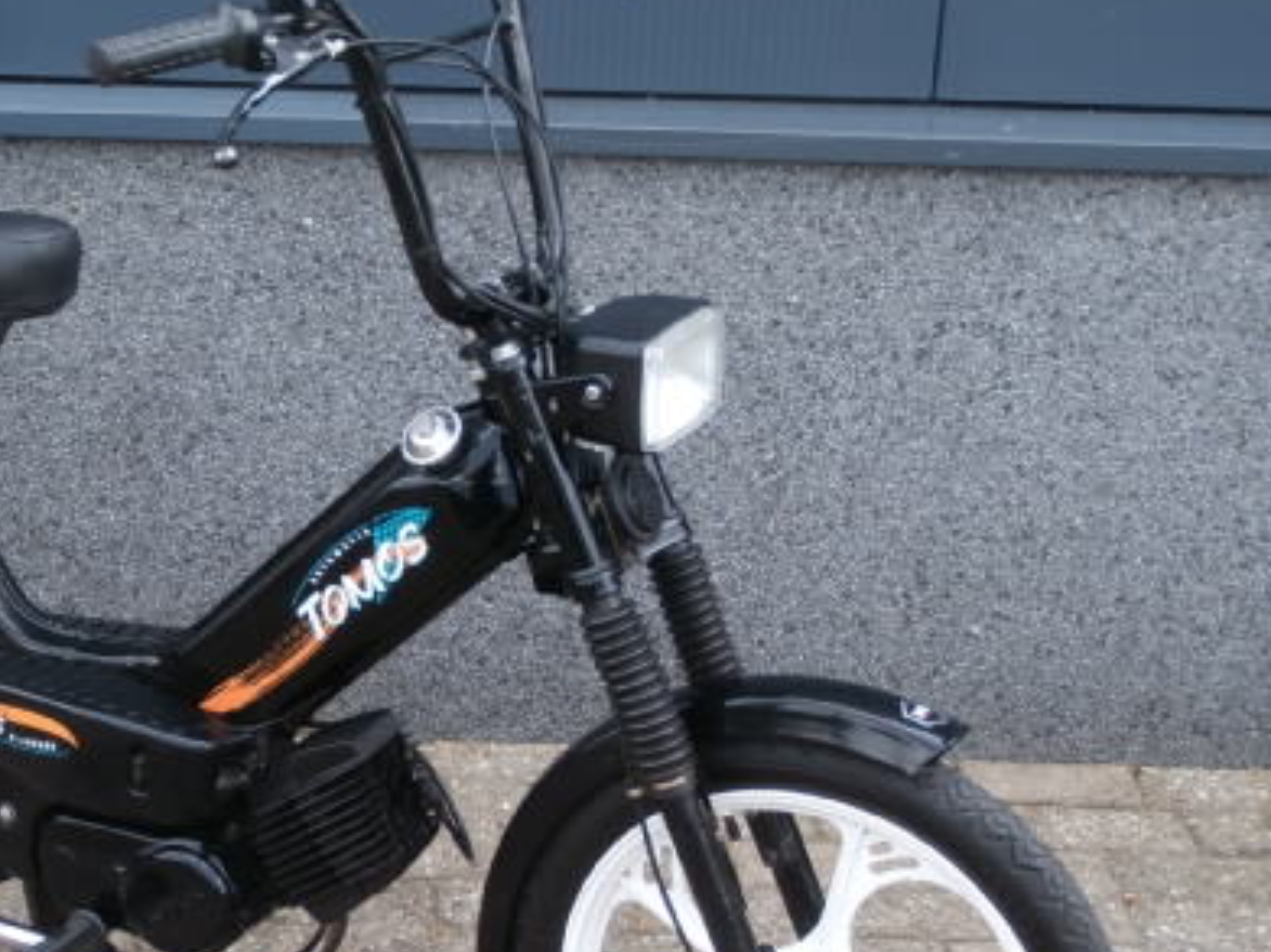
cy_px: 608
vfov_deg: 19.1
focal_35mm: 77
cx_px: 309
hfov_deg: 25.0
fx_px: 2826
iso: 100
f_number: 4.2
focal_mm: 8.29
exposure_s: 1/60
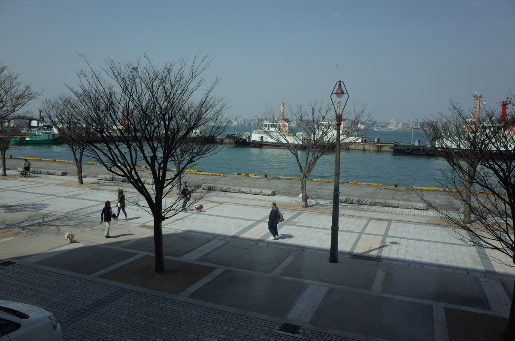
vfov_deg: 46.2
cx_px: 258
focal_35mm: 28
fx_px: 400
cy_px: 170
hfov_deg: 65.6
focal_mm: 18.3
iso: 100
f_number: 5.6
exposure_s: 1/640
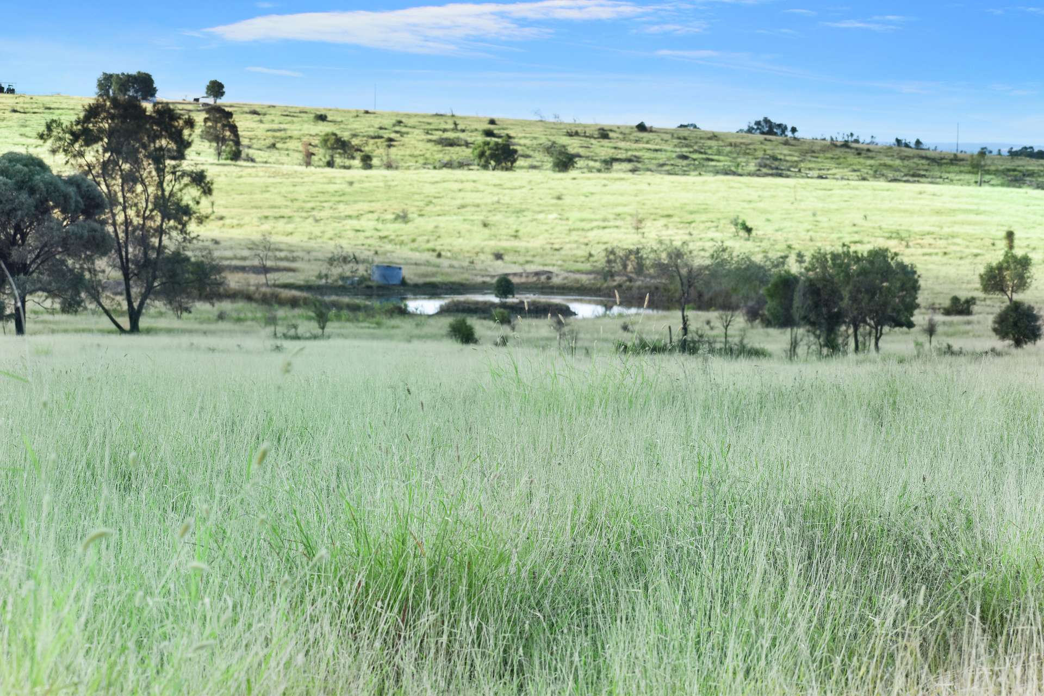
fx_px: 3480
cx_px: 522
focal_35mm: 120
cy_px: 348
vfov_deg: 11.4
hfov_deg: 17.1
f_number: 8
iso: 200
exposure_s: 1/250
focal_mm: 80
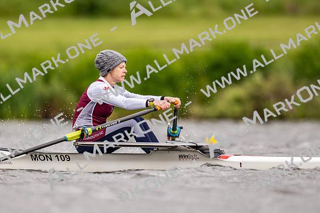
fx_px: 7995
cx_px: 160
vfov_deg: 1.5
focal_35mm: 900
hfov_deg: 2.3
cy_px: 106
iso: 640
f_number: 4
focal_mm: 600
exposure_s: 1/2500
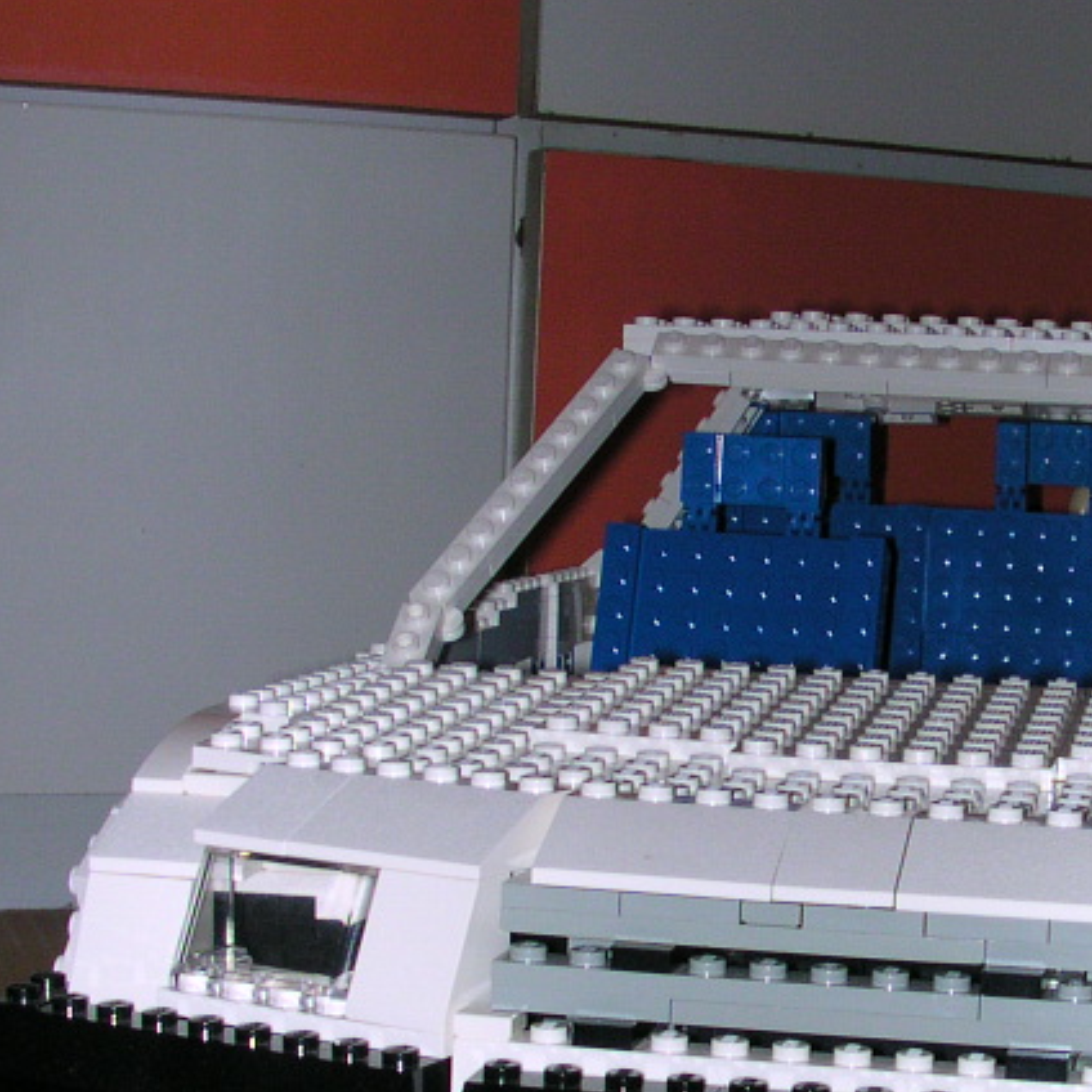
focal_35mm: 79
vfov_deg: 21.7
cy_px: 847
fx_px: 2820
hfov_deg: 21.5
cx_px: 943
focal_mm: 5.6
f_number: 4.5
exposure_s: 1/60
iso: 100
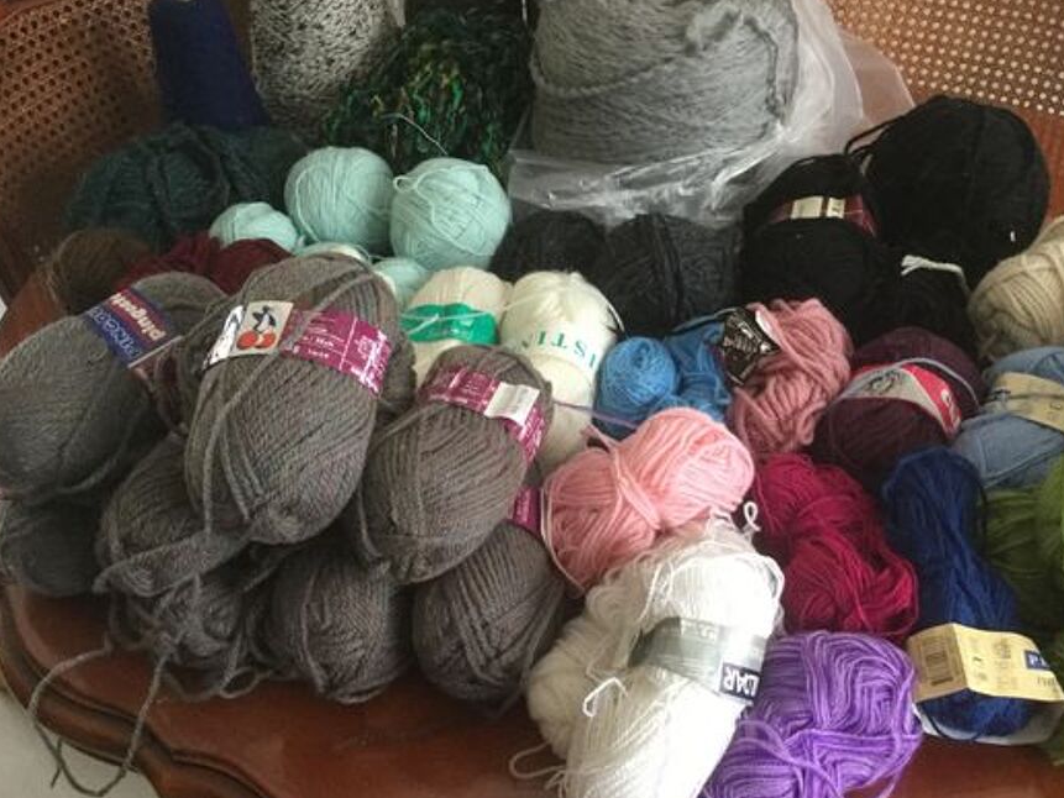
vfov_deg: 39.7
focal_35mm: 36
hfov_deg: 51.2
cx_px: 591
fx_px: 1107
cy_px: 389
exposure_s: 1/25
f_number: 2.4
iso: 200
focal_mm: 3.3
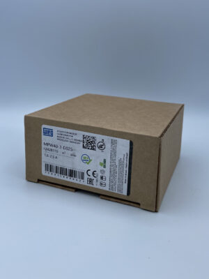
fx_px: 209
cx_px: 104
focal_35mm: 26
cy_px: 140
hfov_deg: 53.1
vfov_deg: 67.3
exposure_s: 1/2618
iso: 50
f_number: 1.6
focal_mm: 4.2
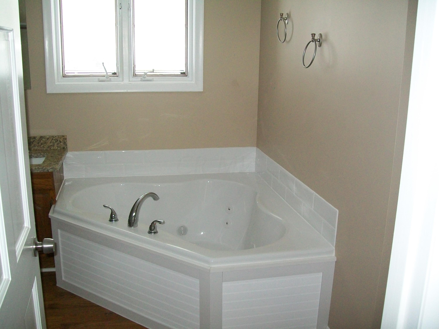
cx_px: 220
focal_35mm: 36
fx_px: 457
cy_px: 164
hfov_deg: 51.4
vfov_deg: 39.7
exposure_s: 1/60
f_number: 2.7
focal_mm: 6
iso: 160
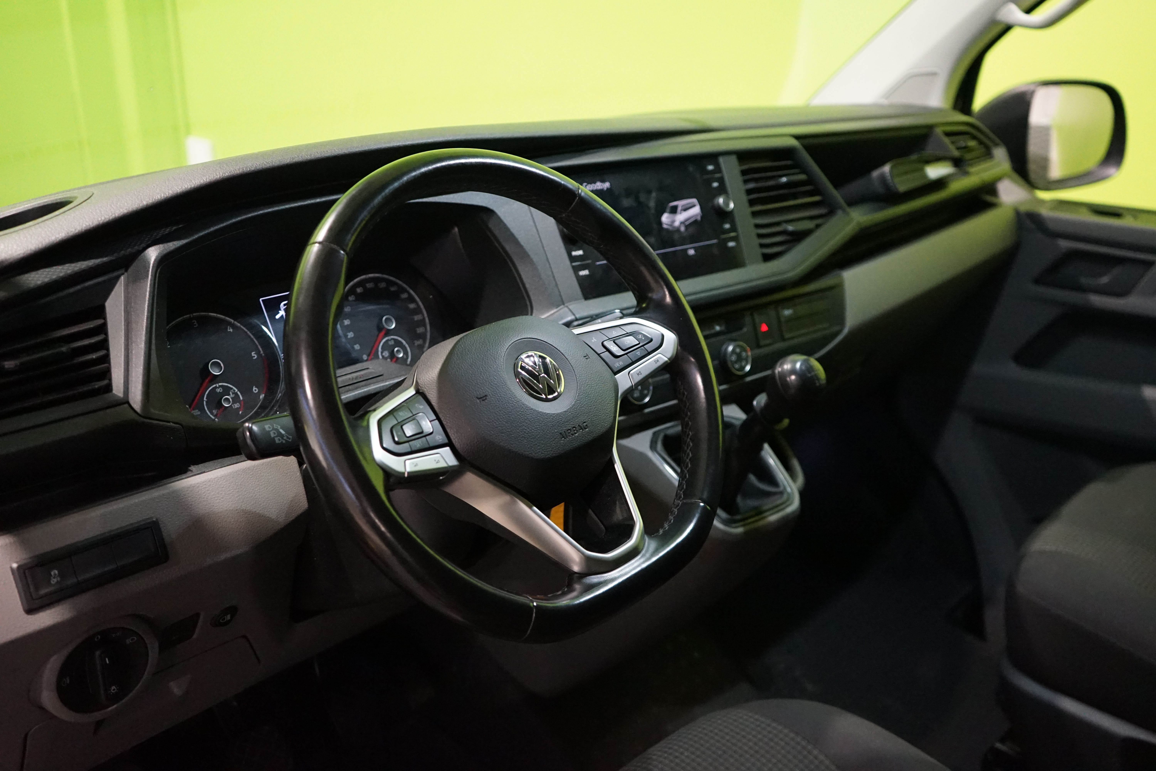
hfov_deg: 57.2
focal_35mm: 33
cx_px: 578
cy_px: 386
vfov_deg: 40.0
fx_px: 1060
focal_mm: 33
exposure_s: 1/125
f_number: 4
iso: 6400
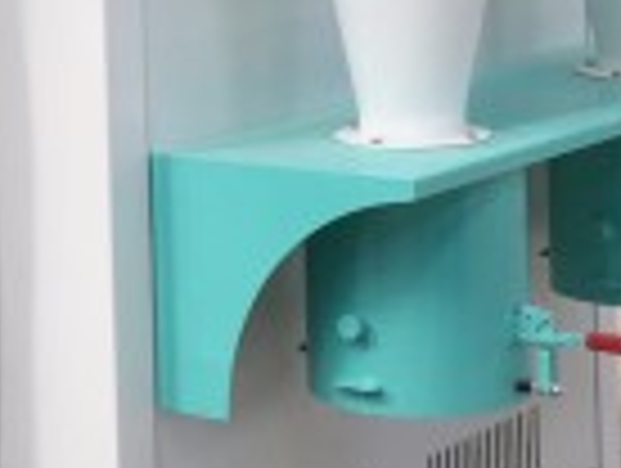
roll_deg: +1.1
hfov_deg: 15.4
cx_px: 9
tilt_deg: -2.9
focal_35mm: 126
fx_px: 2264
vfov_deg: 11.6
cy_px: -76
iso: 32
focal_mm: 4.15
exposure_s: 1/100
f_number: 2.2
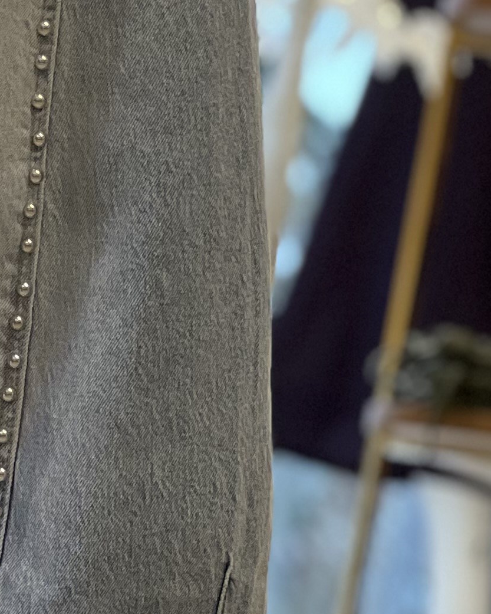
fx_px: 5285
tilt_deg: -9.0
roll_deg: +0.3
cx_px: -239
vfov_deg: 6.6
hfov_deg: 5.3
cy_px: 132
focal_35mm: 291
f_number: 2.8
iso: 100
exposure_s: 1/100
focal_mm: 9
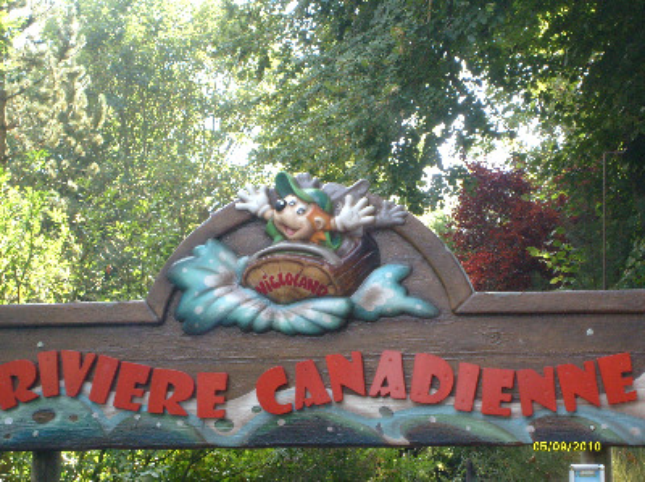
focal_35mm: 106
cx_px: 322
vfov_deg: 13.9
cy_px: 241
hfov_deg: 18.6
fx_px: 1973
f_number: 4.9
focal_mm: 17.4
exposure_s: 1/90
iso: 160
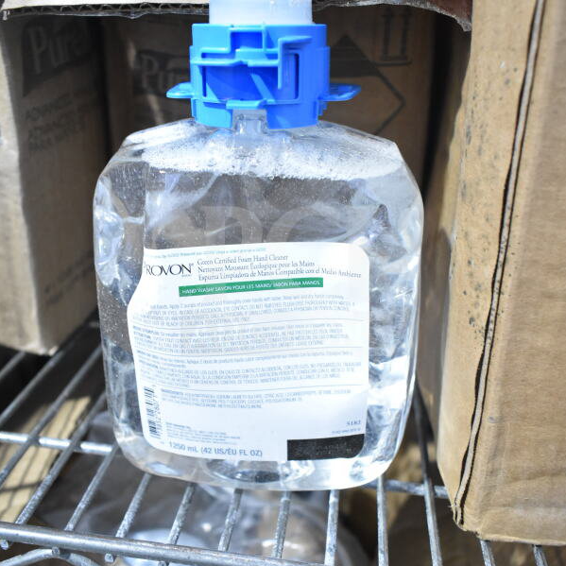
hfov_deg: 47.2
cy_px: 281
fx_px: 647
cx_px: 286
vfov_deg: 47.2
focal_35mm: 35
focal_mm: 18
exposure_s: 1/60
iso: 1600
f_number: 4
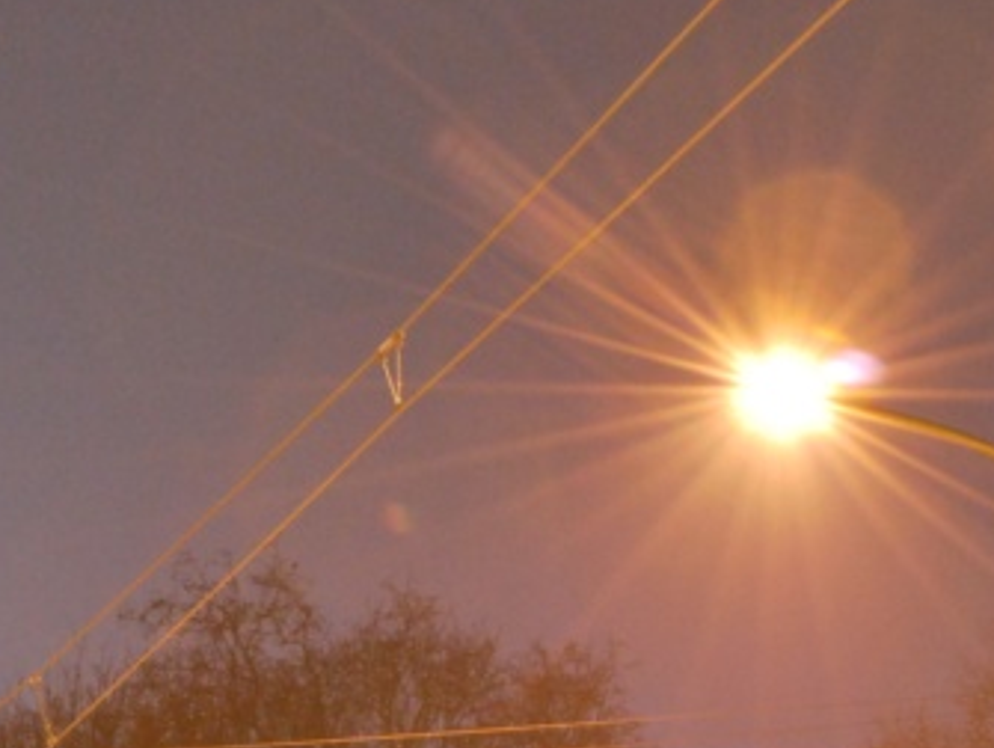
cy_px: 859
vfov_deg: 6.1
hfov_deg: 8.0
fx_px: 6970
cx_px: -457
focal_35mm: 242
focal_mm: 55
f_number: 18
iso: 800
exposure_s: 25
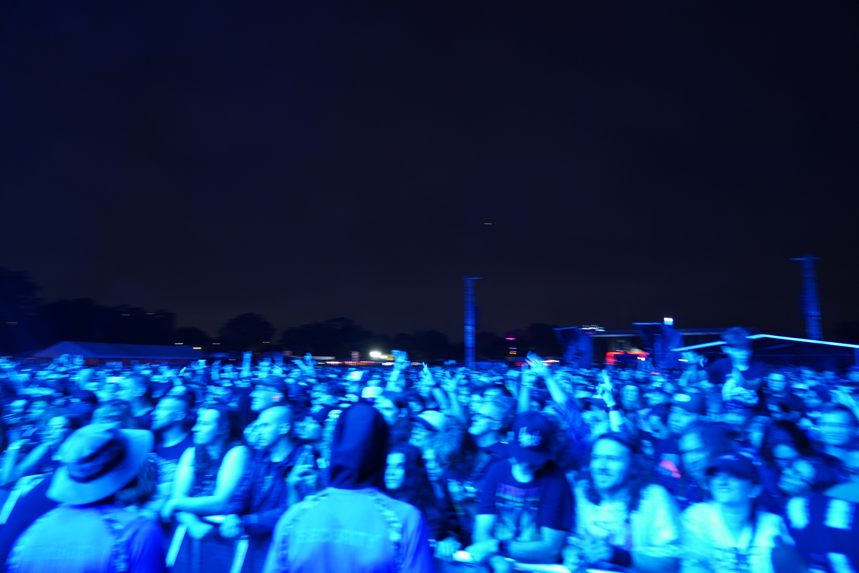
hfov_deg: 73.7
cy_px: 286
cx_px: 430
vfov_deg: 53.1
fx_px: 573
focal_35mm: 24
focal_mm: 24
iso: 1250
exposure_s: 1/30
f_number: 4
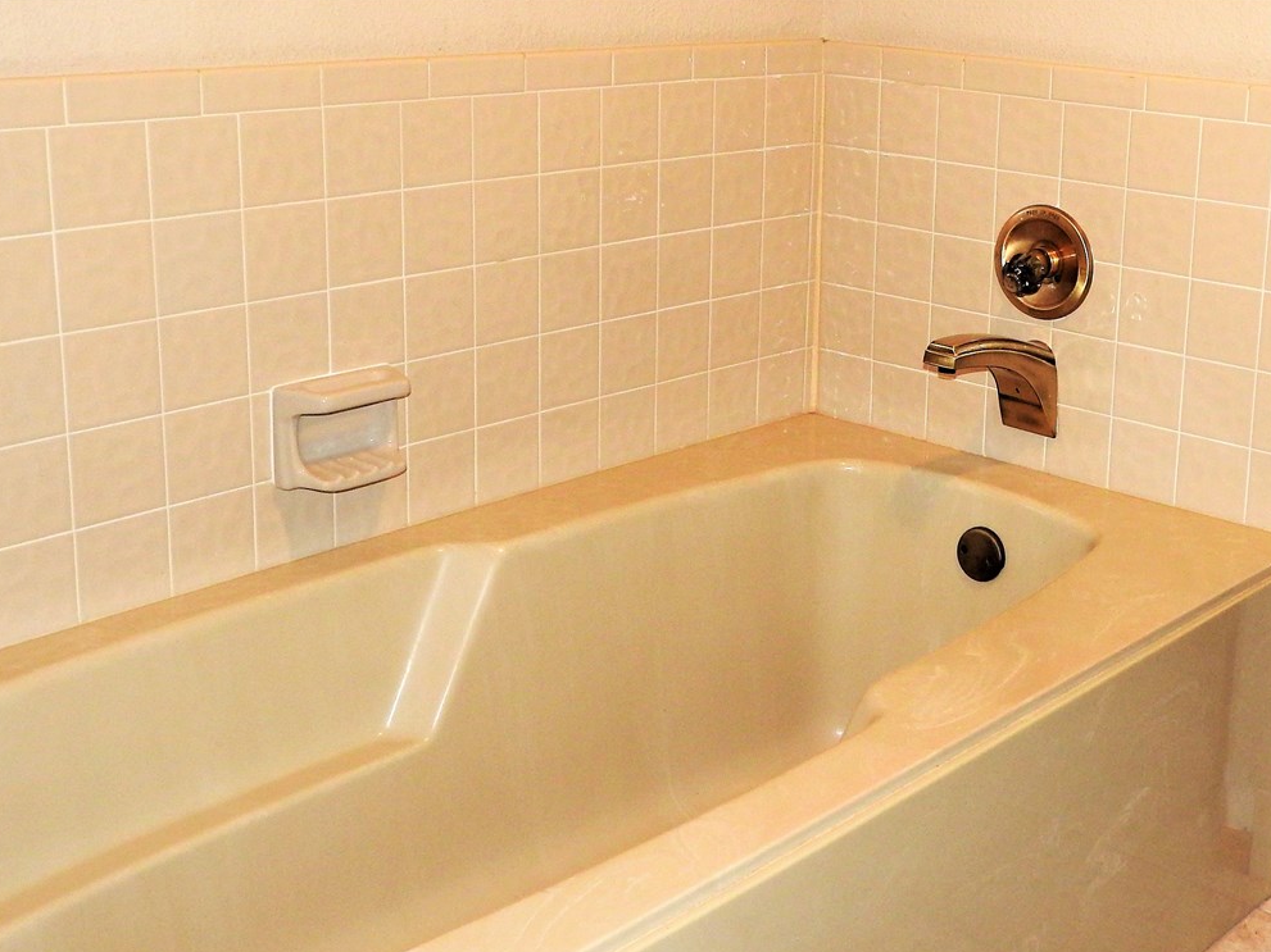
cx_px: 627
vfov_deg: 45.4
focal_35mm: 31
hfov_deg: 58.4
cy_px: 486
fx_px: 1138
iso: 200
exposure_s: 1/30
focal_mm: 5.4
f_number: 3.5
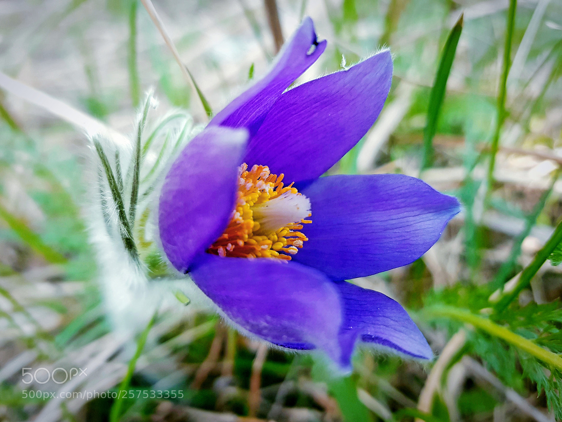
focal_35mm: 26
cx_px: 281
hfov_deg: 67.3
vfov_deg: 53.1
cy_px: 211
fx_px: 422
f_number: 1.7
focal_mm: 4.2
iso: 100
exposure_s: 1/109
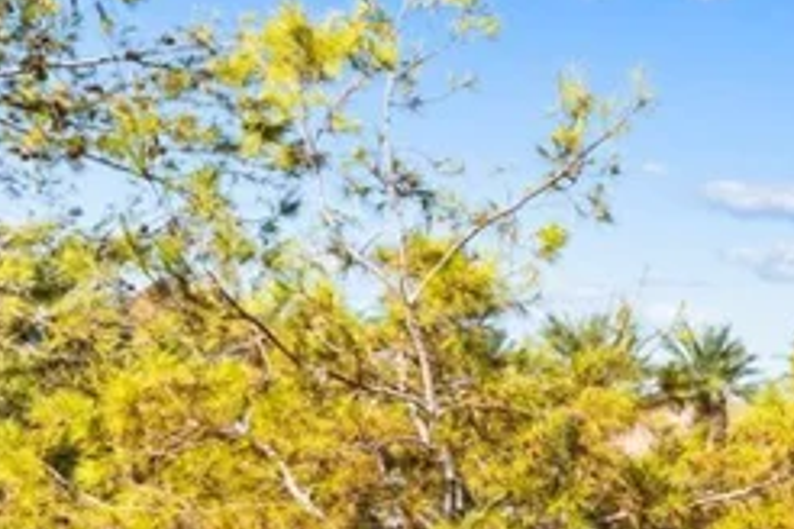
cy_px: 473
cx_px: 952
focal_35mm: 75
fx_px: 1654
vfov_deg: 17.9
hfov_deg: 24.5
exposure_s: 1/8000
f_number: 8
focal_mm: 18
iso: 400
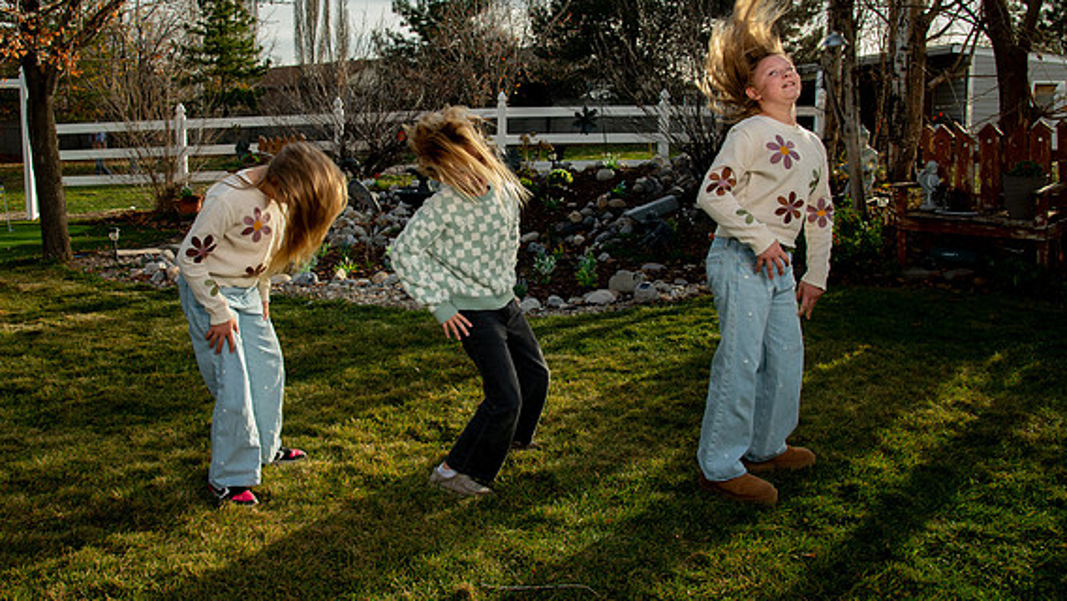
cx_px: 455
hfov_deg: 62.3
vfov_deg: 37.7
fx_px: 877
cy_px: 256
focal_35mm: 31
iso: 500
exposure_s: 1/320
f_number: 8
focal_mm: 24
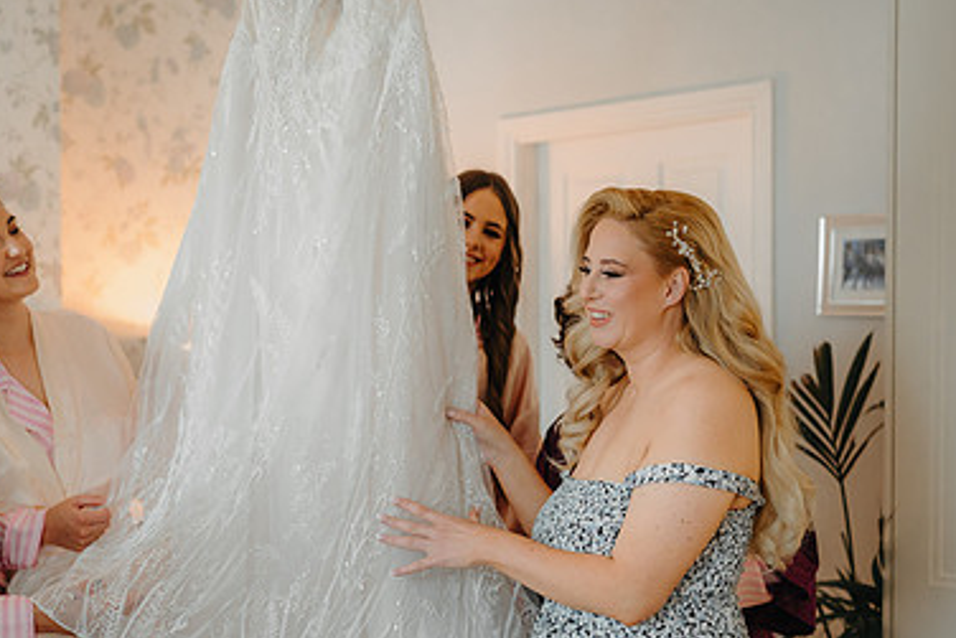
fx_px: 1594
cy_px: 428
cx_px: 339
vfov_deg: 22.5
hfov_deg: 33.2
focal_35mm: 60
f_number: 2
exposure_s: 1/200
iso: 1000
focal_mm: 35
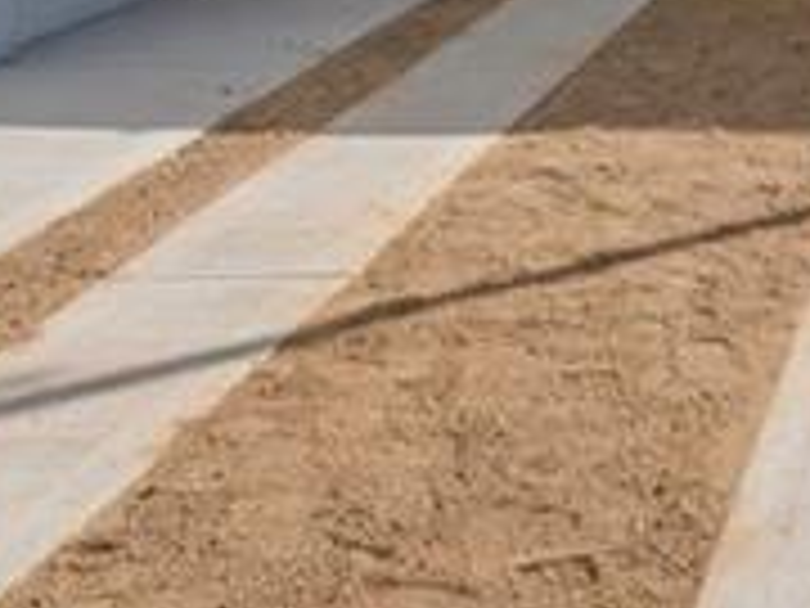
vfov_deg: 15.7
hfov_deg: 19.3
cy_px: 54
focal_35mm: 93
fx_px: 2176
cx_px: 1089
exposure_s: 1/200
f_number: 9
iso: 160
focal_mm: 17
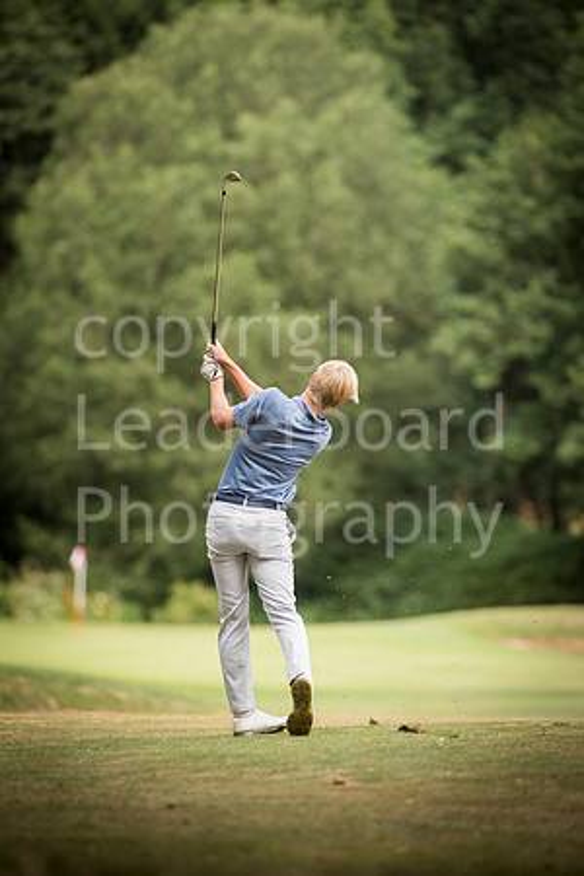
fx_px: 7299
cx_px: 292
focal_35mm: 300
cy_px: 438
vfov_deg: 6.9
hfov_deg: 4.6
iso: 800
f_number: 5
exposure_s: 1/2000
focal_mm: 300
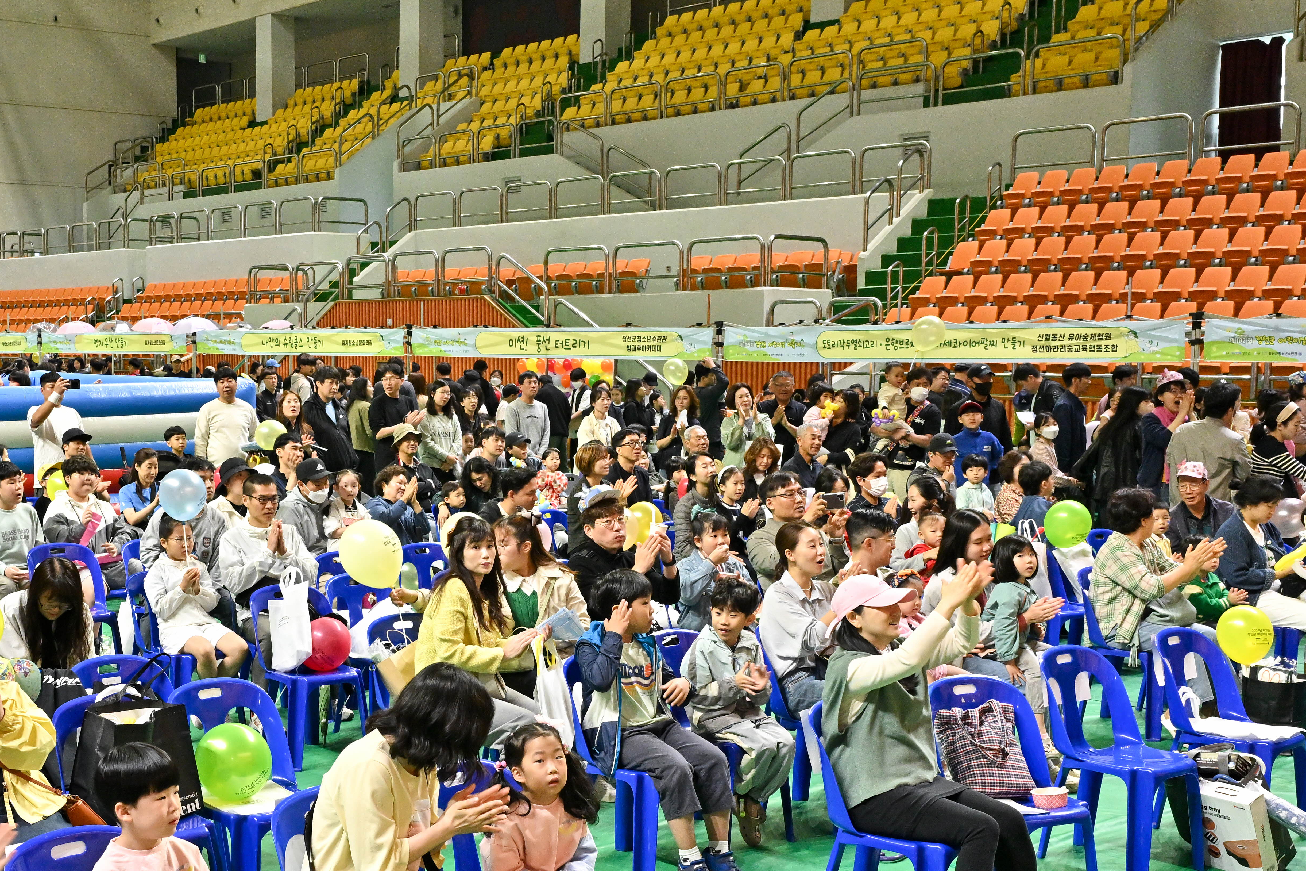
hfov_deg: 39.0
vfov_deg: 27.0
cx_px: 374
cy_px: 563
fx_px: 1808
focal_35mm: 50
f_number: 9
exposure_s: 1/80
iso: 1600
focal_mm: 29.5
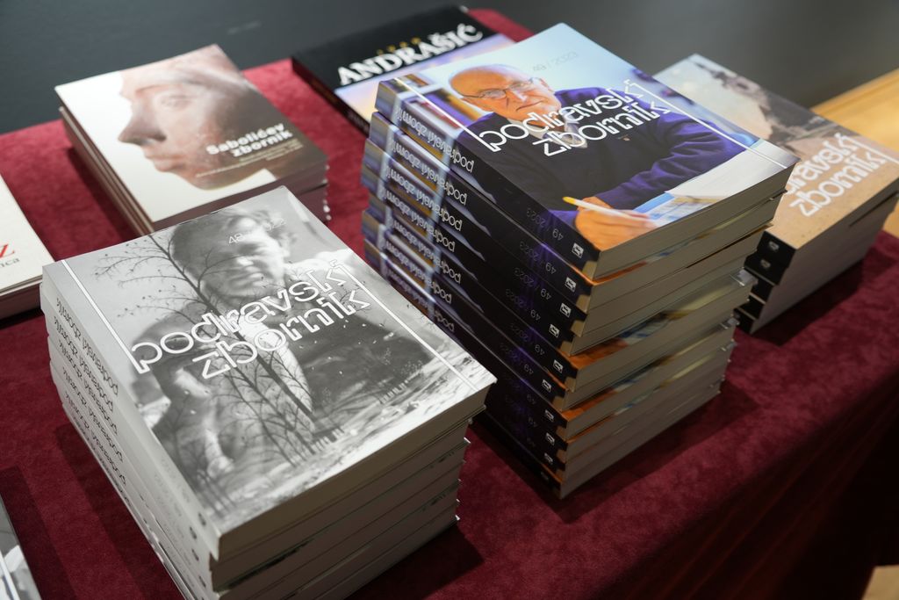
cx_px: 450
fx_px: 849
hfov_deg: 55.8
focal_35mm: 34
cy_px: 300
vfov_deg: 38.9
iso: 640
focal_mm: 34
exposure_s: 1/40
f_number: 4
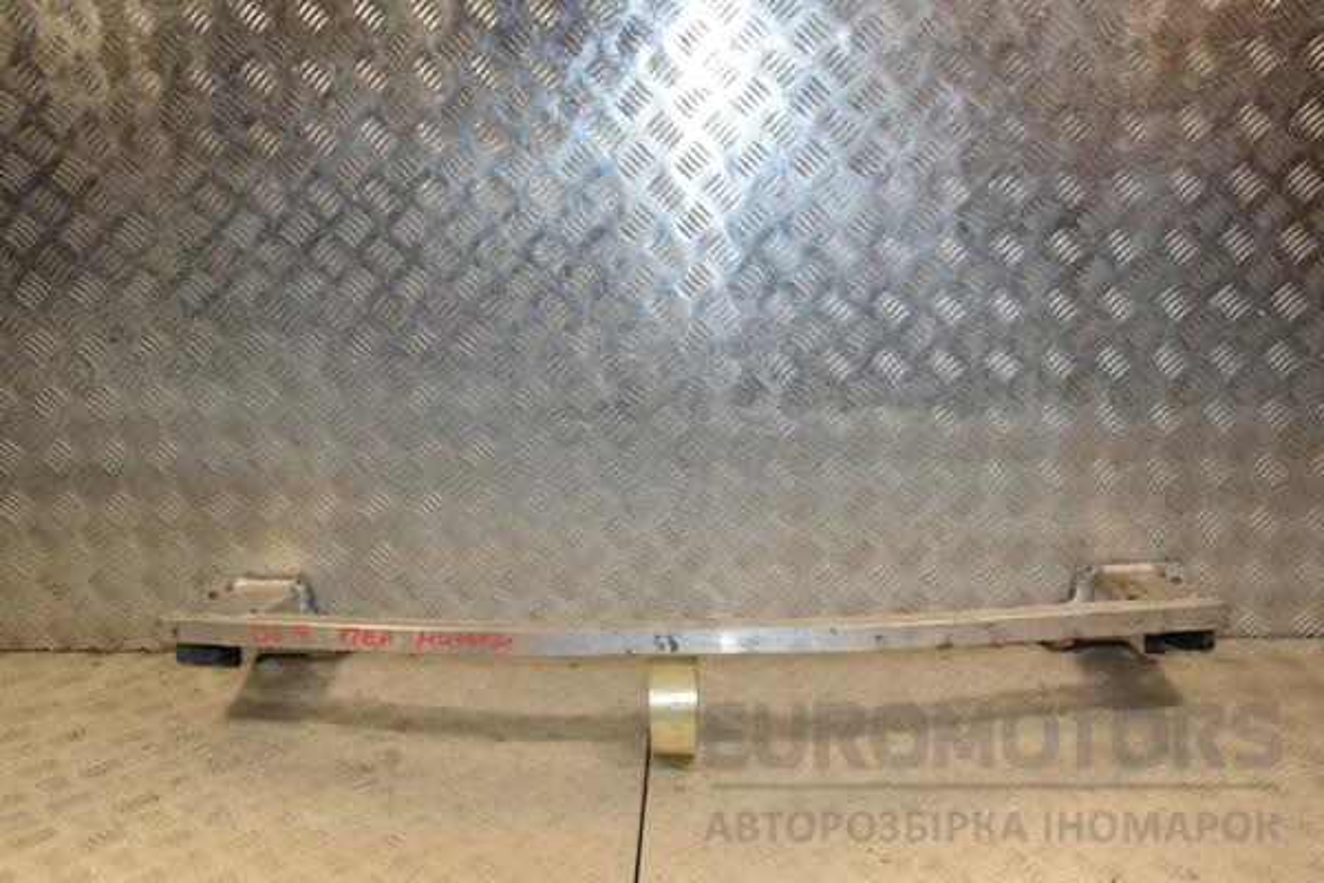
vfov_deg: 40.0
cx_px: 662
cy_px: 442
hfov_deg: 57.2
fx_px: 1214
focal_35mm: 33
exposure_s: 1/200
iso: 800
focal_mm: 22
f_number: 6.3
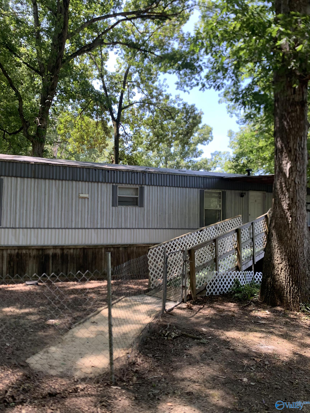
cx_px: 155
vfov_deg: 67.3
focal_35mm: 26
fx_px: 310
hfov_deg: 53.1
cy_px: 206
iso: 25
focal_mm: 4.25
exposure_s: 1/154
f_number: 1.8
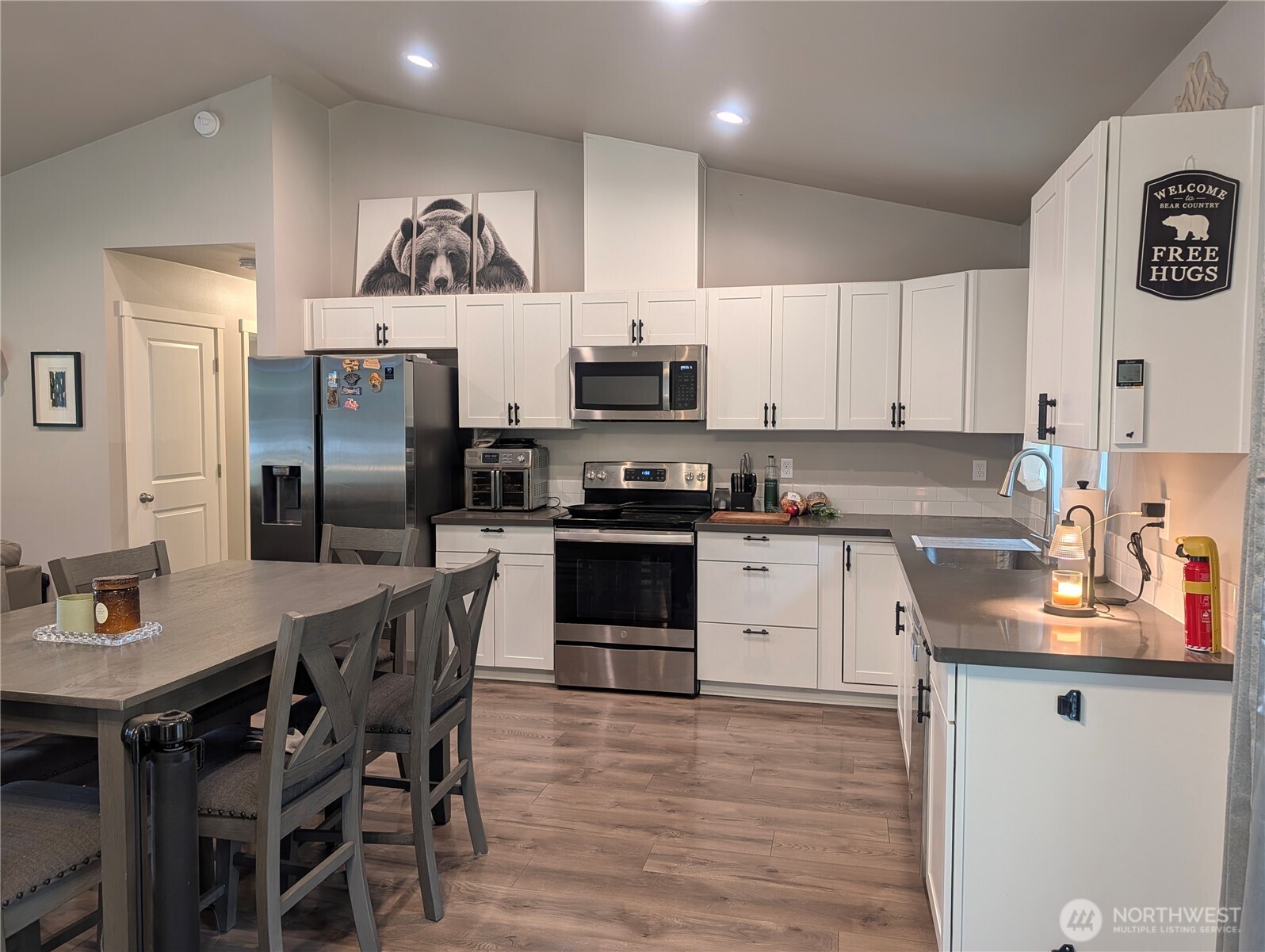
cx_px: 632
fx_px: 878
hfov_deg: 71.5
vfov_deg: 56.9
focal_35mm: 24
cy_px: 476
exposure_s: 1/60
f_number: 1.68
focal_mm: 6.9
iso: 23
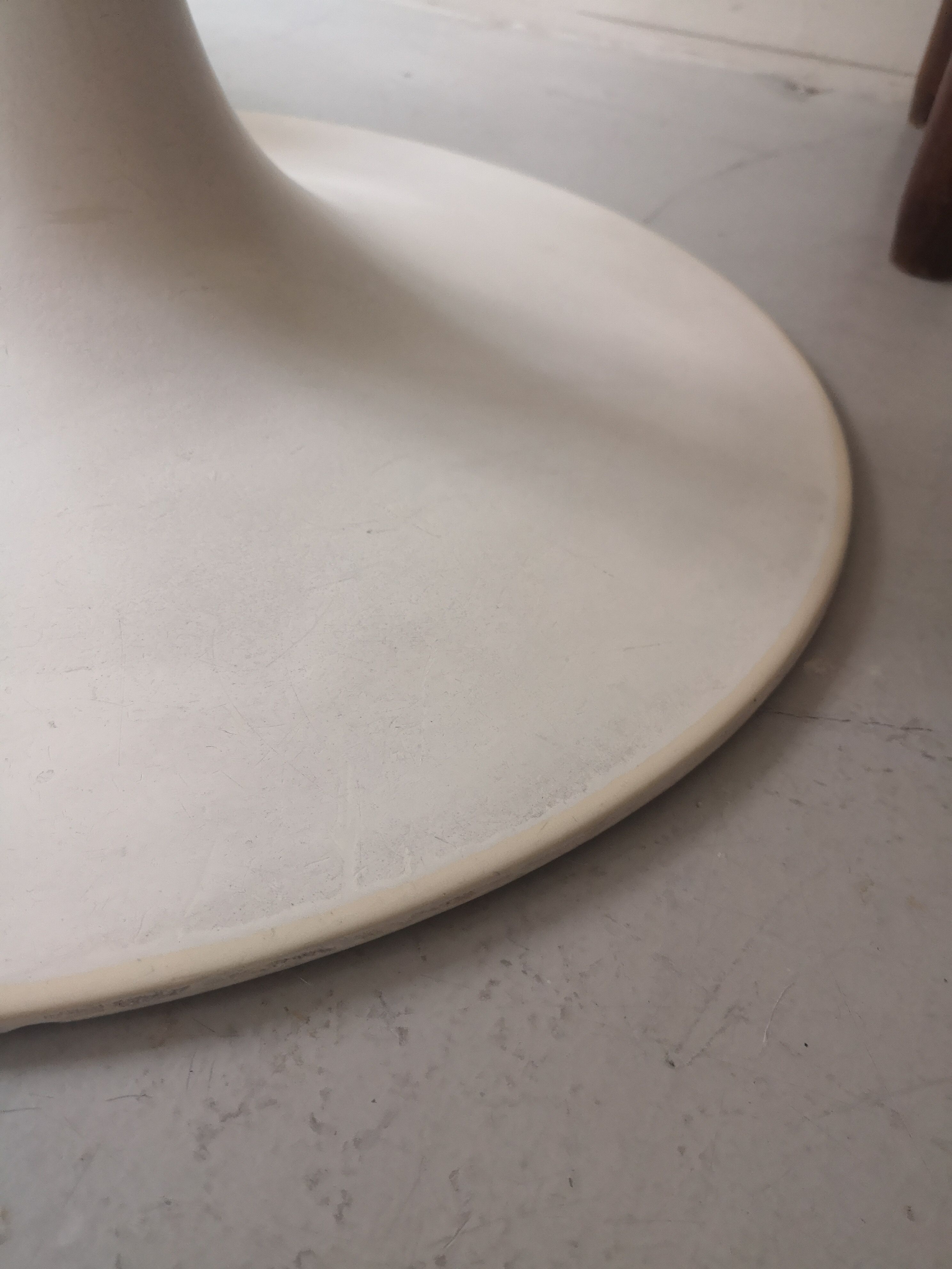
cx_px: 476
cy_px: 634
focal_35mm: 27
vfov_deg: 65.3
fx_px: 990
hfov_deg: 51.4
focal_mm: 3.95
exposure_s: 1/33.3
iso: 320
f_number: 1.8
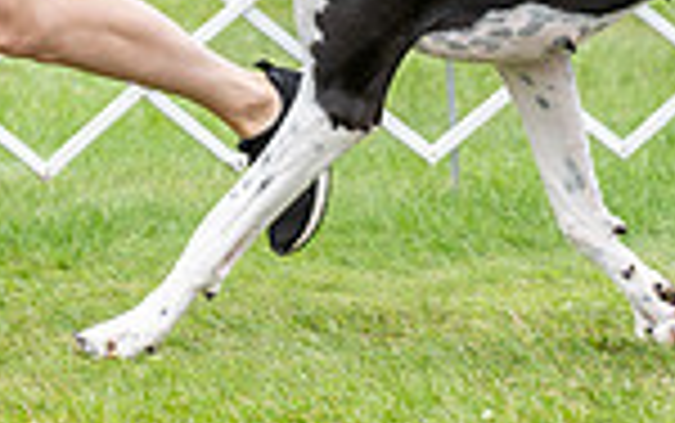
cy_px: -137
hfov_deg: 3.0
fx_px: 12795
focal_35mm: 695
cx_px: 405
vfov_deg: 1.9
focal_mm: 176
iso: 400
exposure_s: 1/1000
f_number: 4.5
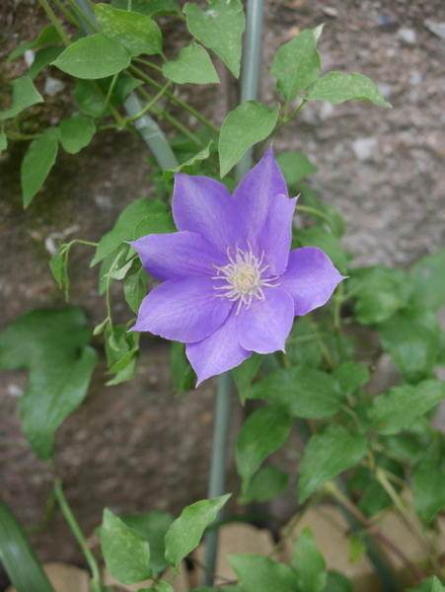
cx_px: 222
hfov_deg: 36.0
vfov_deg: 46.8
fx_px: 685
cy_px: 296
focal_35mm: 40
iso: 200
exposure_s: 1/250
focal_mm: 20
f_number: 2.5
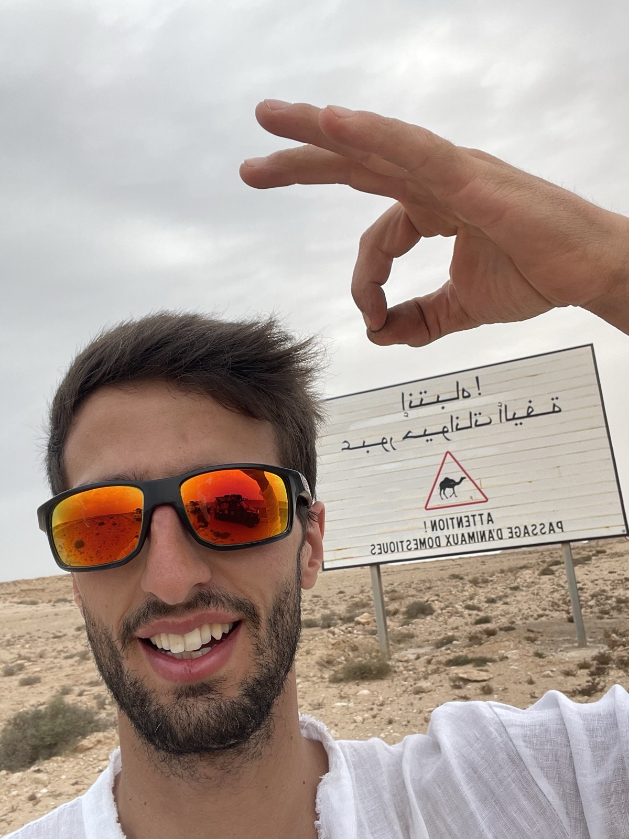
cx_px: 314
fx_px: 727
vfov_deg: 60.0
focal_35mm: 30
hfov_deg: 46.8
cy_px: 420
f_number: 2.2
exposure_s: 1/121
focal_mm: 2.71
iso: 25
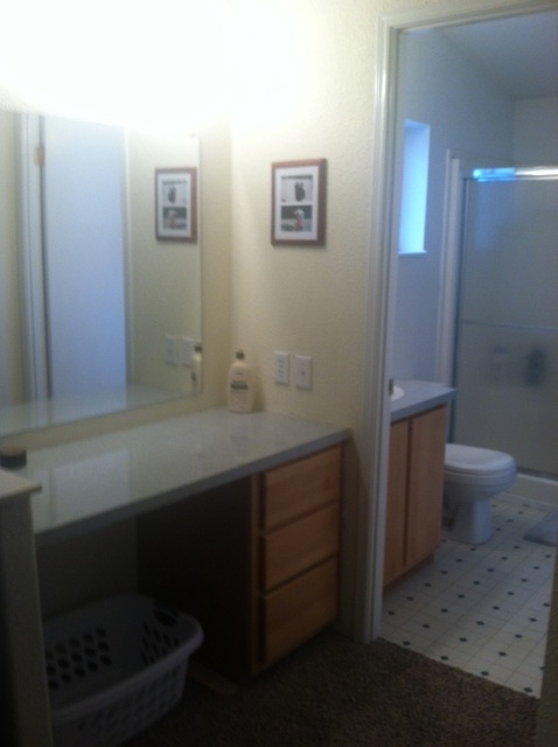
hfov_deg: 40.6
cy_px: 374
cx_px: 279
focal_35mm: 35
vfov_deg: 52.7
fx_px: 754
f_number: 2.8
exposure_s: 1/17
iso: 100
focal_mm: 3.85
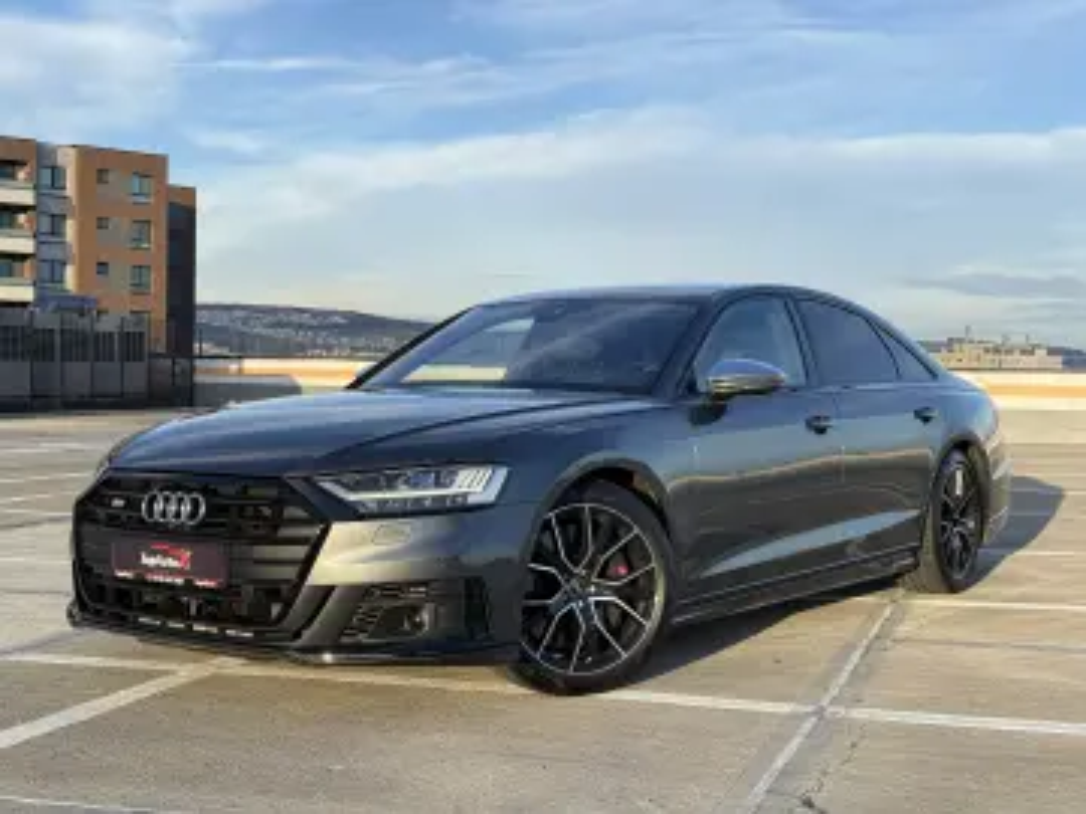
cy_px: 407
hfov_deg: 39.7
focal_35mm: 48
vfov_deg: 30.3
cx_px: 543
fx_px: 1506
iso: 100
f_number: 1.78
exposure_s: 1/1222
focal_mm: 6.76
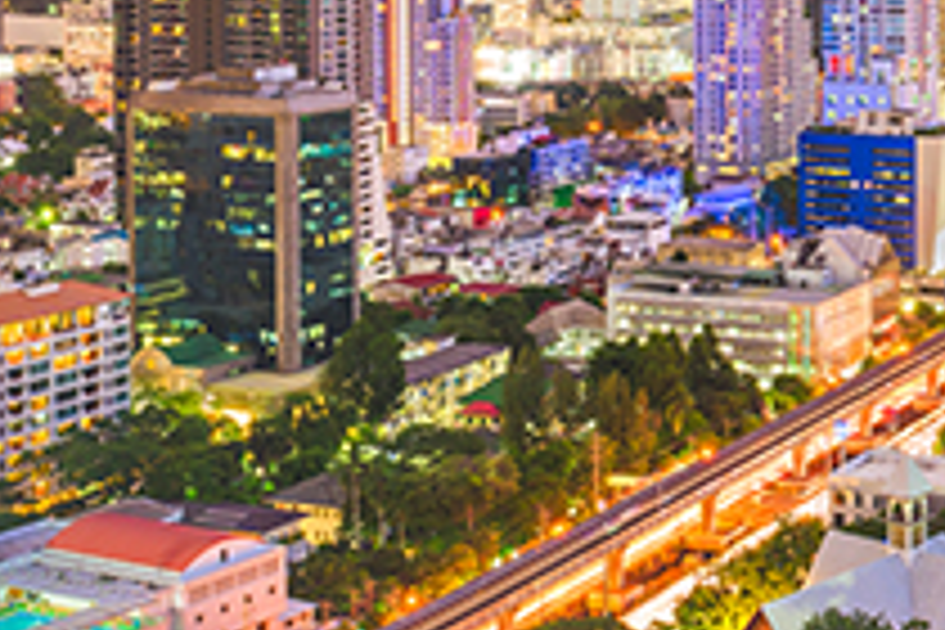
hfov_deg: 23.3
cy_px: 290
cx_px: 1130
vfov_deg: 17.1
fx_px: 2100
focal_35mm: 80
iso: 100
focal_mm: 24
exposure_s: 30
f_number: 8
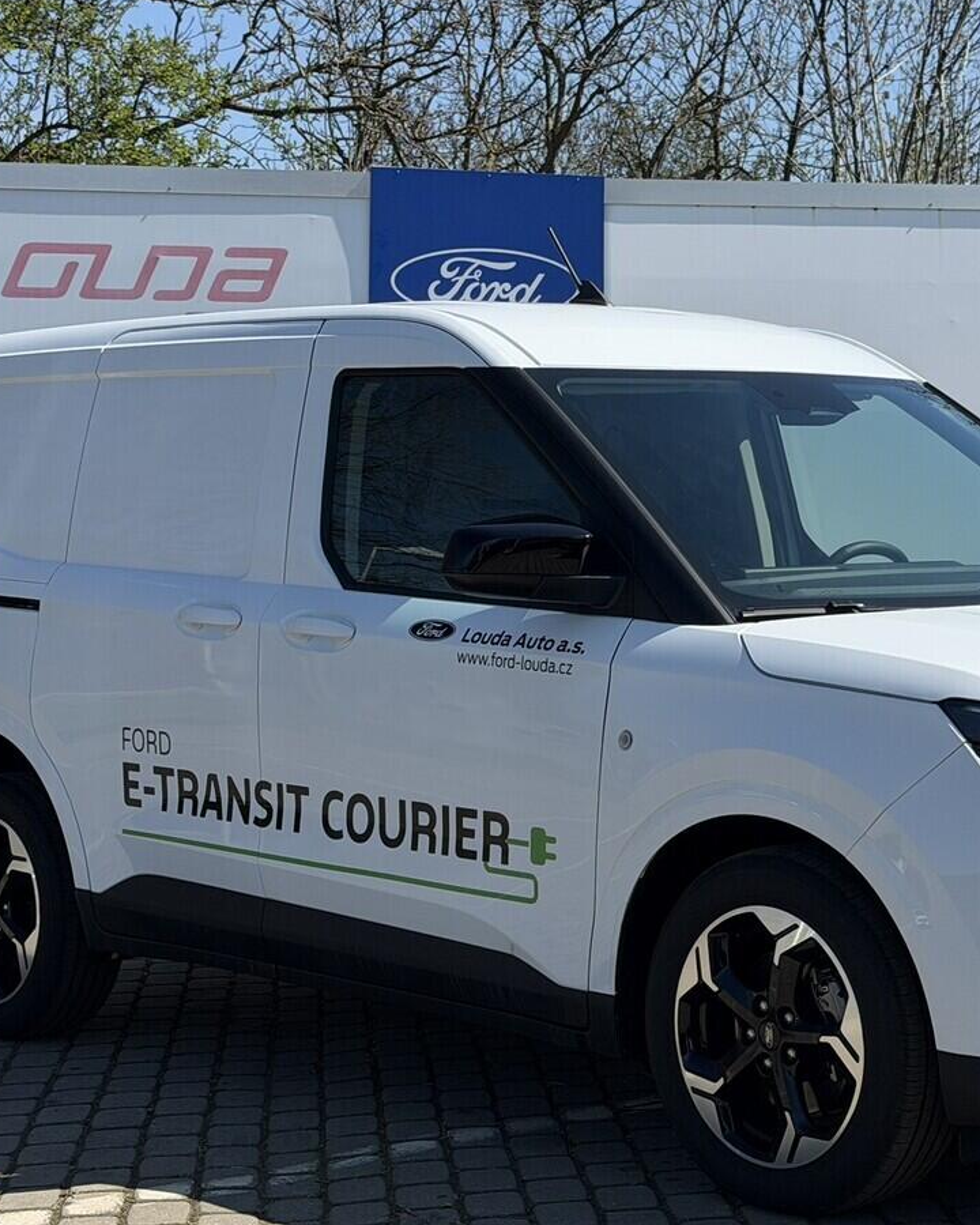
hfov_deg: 20.3
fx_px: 2719
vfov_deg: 25.4
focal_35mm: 75
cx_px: 700
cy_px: 546
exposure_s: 1/6024
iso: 64
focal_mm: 6.76
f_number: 1.78
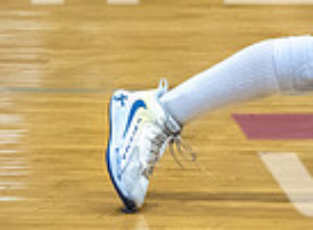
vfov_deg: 1.0
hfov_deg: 1.4
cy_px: -196
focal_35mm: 1427
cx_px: 631
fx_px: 12824
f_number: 2
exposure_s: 1/1600
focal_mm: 200
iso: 3200
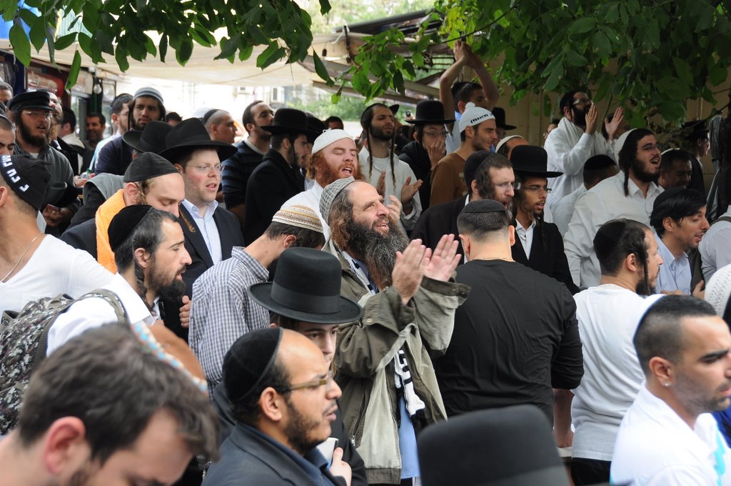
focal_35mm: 69
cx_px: 366
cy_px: 243
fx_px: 1399
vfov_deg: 19.7
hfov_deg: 29.3
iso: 250
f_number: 4.5
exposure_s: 1/125
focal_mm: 46
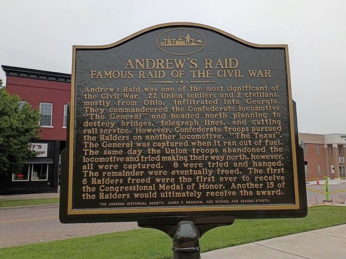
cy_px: 130
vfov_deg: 48.2
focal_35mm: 29
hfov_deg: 61.7
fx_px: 290
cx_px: 173
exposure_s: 1/622
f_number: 1.8
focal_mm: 4.27
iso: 100
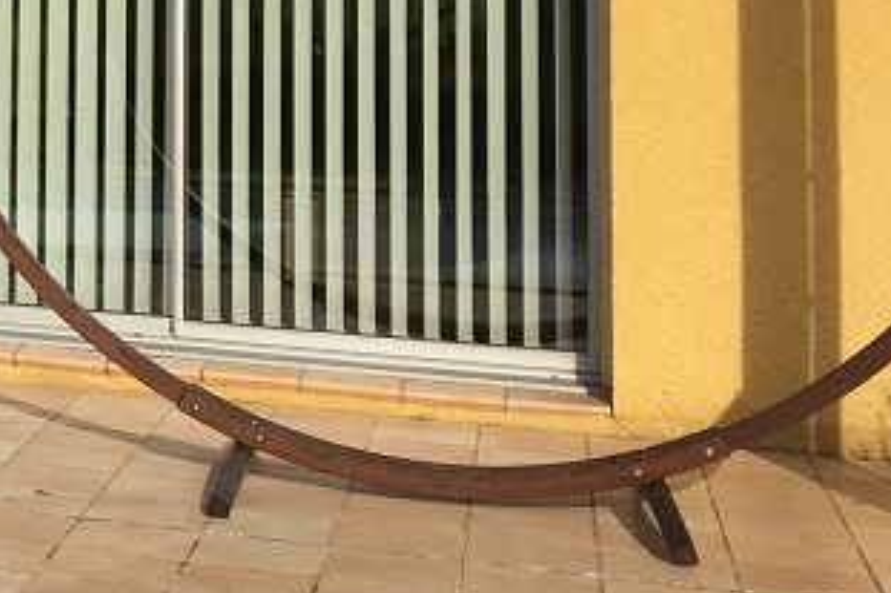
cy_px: -269
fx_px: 2399
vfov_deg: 13.4
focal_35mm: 97
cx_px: -473
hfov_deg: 18.5
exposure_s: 1/2198
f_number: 2.2
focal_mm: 4.15
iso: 25
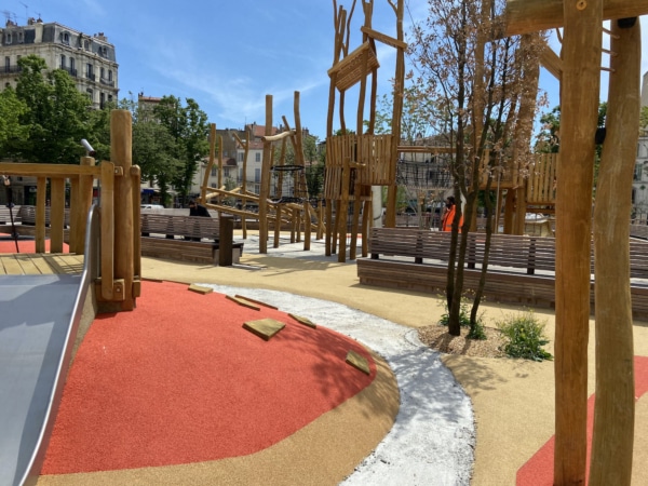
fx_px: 487
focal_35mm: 26
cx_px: 324
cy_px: 243
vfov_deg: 53.1
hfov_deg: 67.3
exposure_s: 1/3401
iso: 32
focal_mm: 4.25
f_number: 1.8
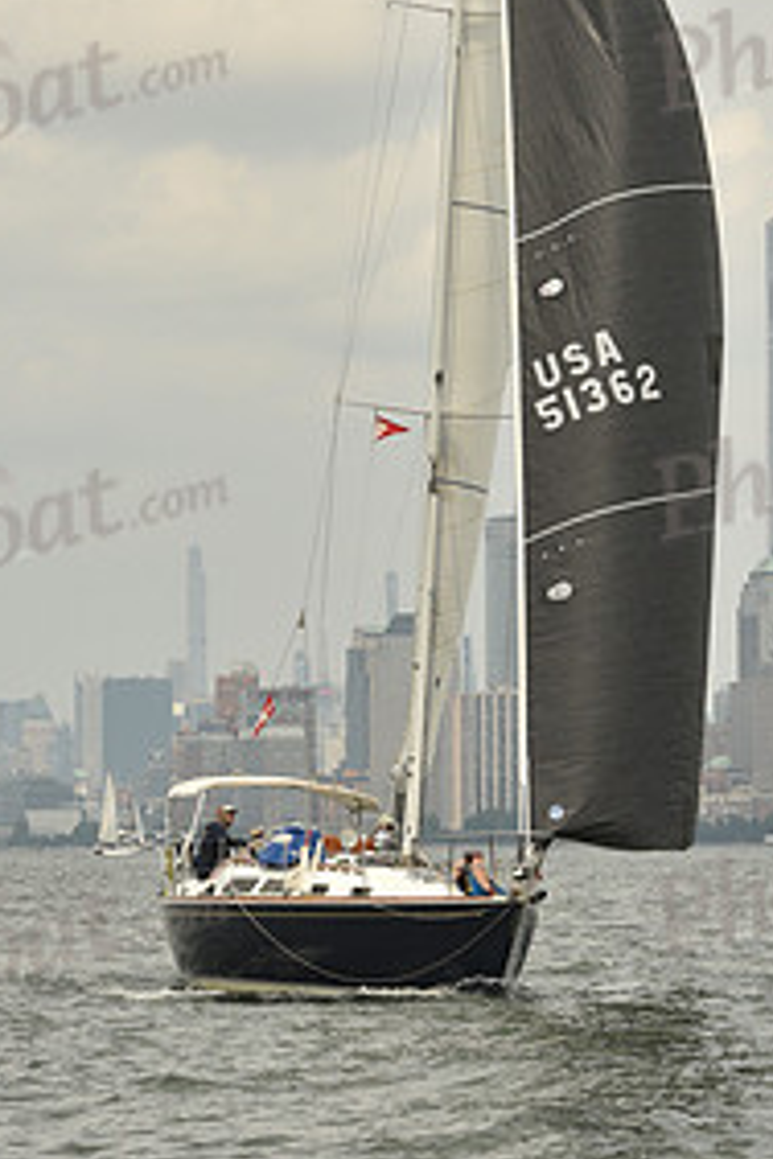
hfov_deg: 6.5
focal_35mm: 210
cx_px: 442
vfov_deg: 9.8
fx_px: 6763
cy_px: 279
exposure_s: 1/640
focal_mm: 102
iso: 250
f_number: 11
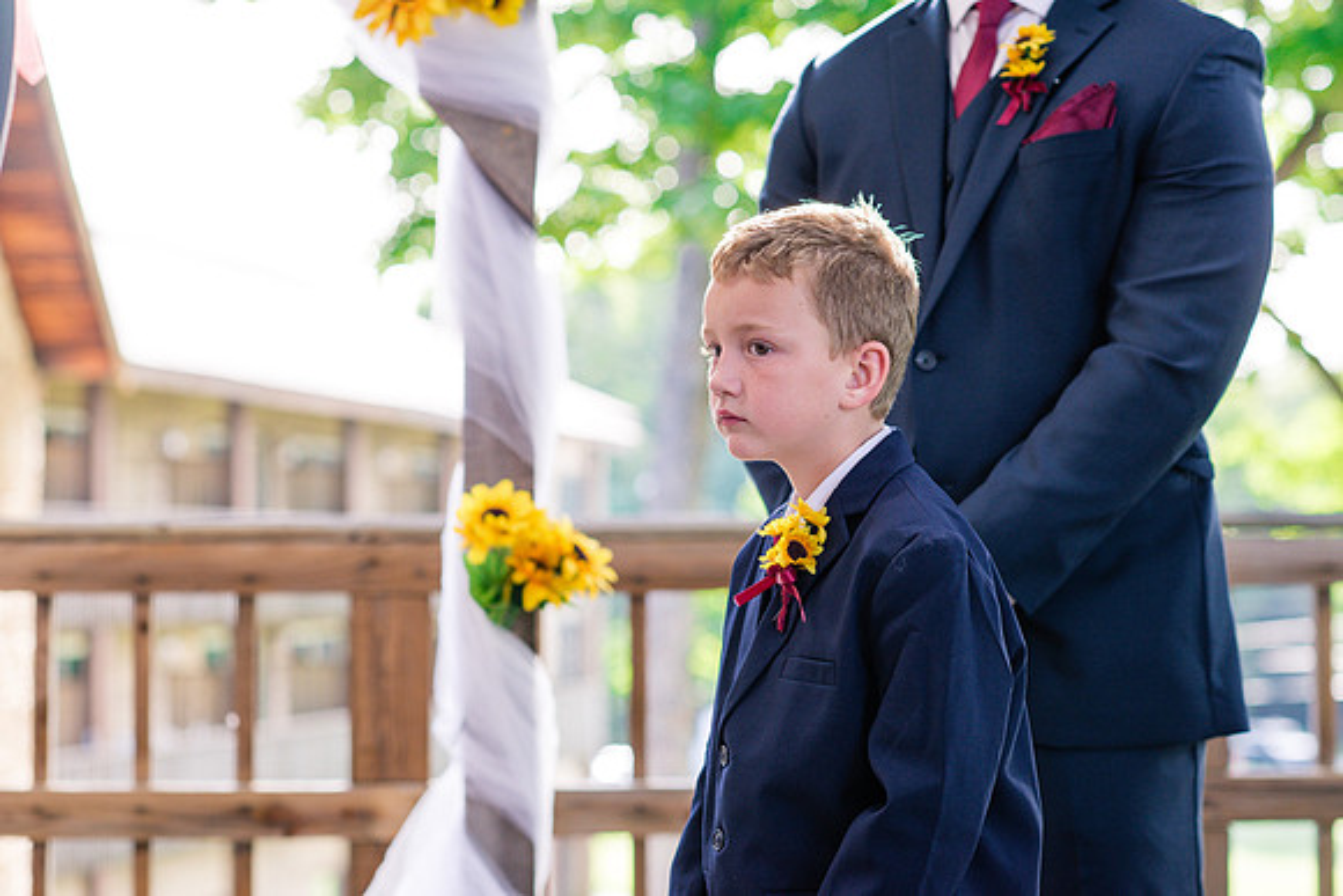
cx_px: 672
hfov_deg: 23.9
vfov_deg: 16.1
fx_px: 3172
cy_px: 448
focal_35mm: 85
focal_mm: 85
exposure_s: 1/320
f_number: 3.2
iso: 400
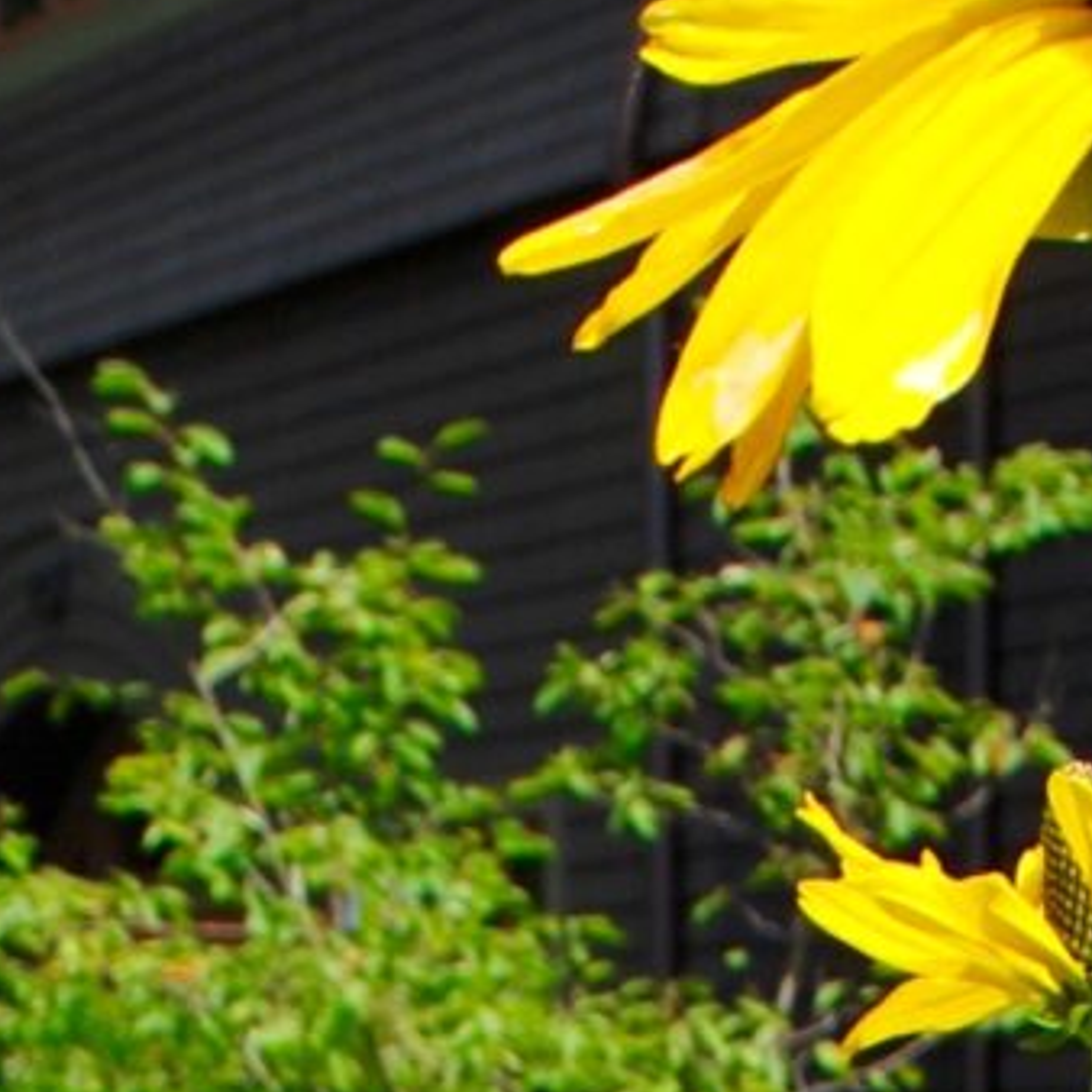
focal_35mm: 174
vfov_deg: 8.5
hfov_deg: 10.0
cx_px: 914
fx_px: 6210
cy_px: 3257
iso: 100
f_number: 7.1
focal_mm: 18
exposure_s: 1/200
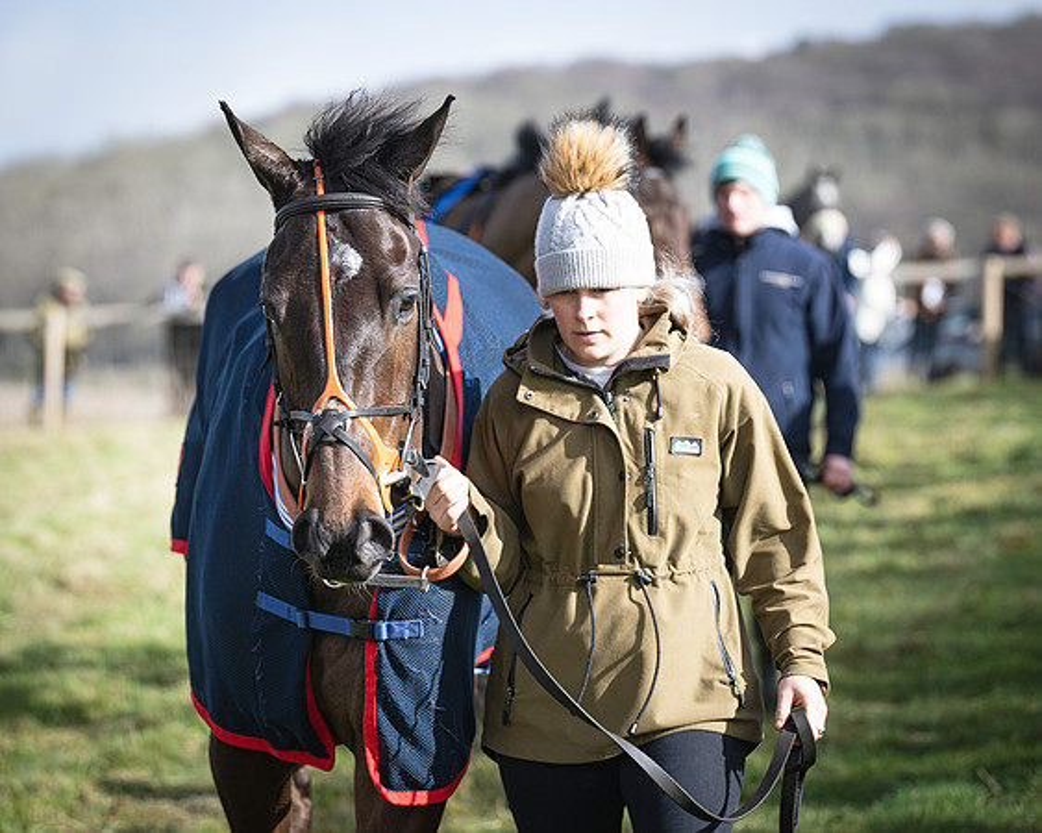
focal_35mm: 169
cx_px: 523
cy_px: 416
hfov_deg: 11.4
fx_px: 5210
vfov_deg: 9.1
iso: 160
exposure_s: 1/1600
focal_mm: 100
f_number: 2.8
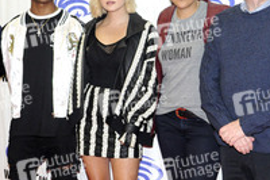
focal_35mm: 81
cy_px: 134
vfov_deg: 16.7
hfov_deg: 25.1
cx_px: 150
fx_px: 607
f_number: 4.5
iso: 1250
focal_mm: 24
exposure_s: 1/250
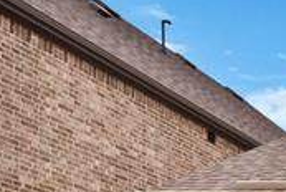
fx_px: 565
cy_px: 349
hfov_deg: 16.2
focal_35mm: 71
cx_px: 651
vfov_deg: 16.2
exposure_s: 1/250
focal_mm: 12
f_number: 9
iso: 640
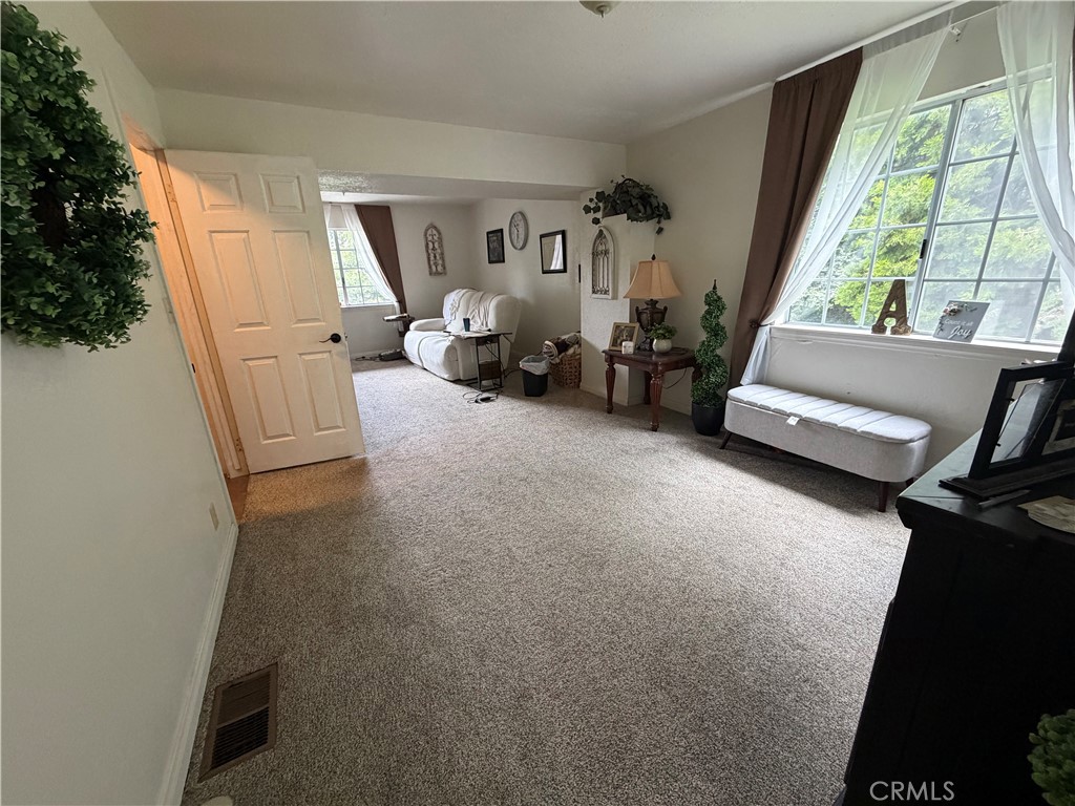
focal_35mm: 14
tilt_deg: -16.9
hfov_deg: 102.1
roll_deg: +3.1
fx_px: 435
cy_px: 403
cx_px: 538
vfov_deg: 85.7
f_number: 2.2
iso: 320
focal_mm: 2.22
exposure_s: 1/64
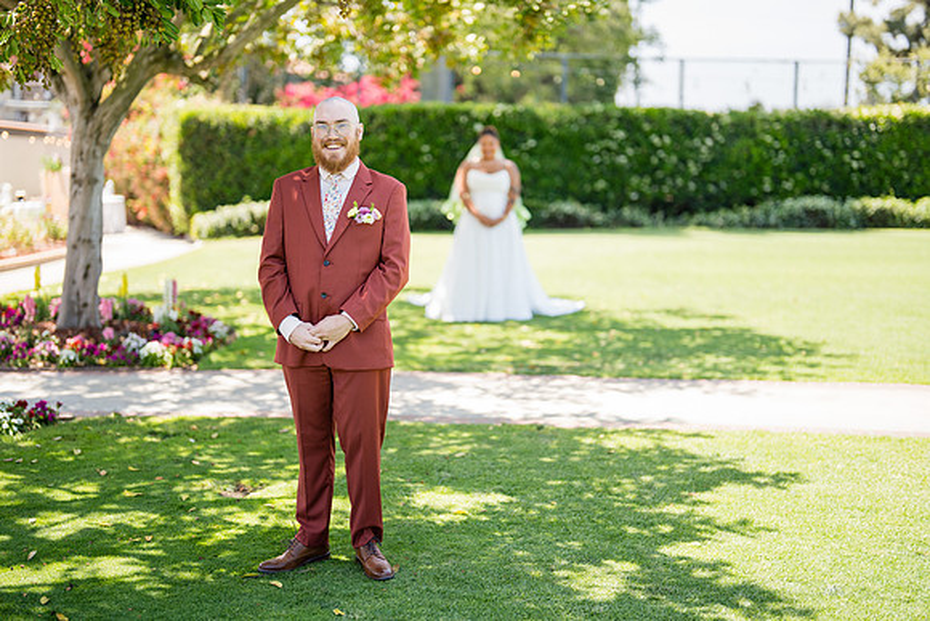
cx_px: 463
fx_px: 1367
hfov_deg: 37.6
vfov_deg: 25.6
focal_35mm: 53
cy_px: 296
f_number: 1.2
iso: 200
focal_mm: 50
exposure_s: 1/2500
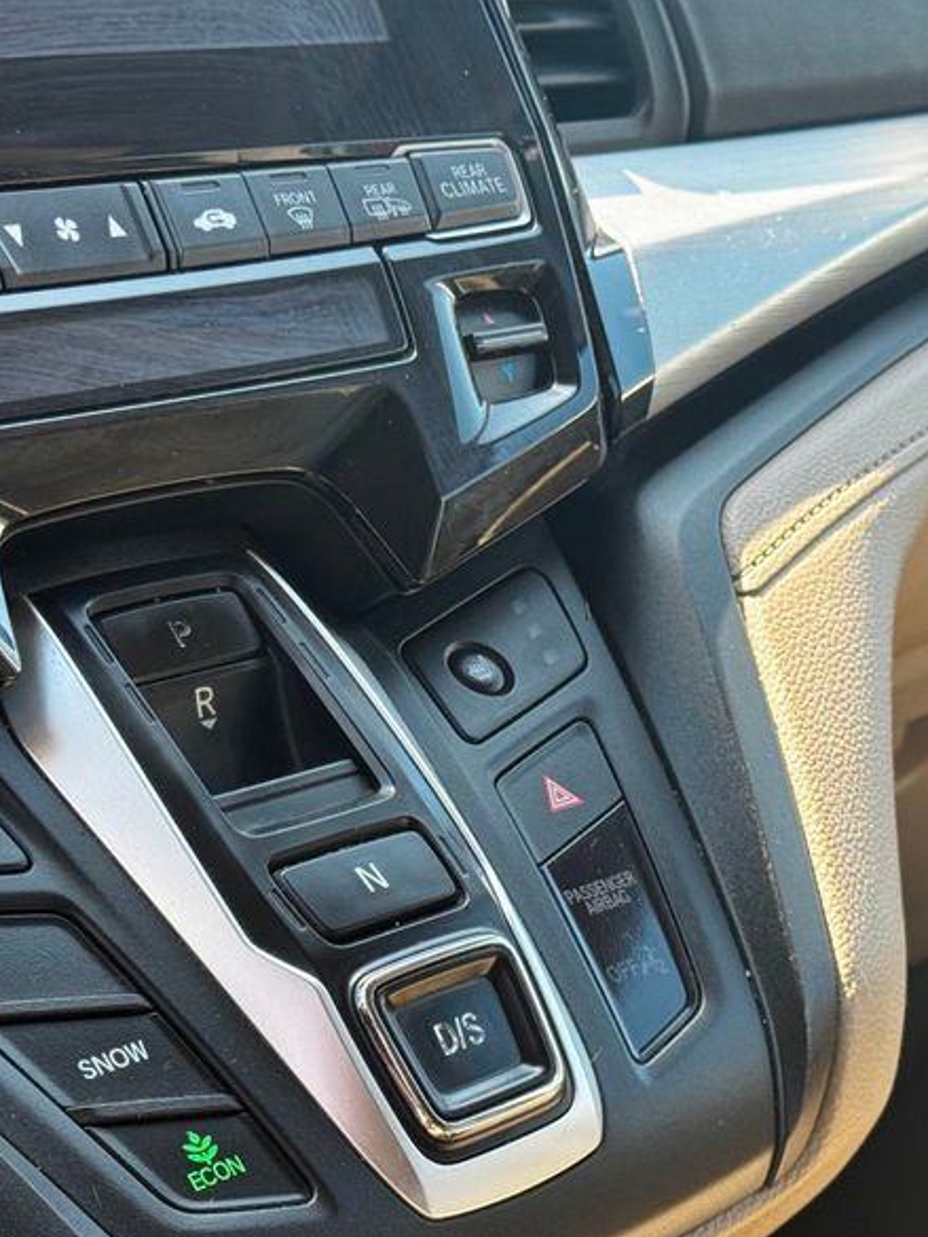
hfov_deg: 17.5
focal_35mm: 84
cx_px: 592
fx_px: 3001
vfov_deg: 23.3
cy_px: 708
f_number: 1.78
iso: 80
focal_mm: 6.76
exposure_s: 1/154
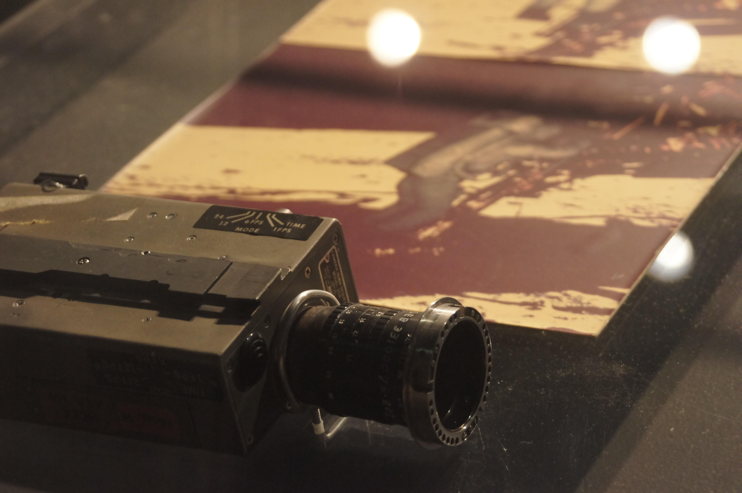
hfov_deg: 20.0
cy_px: 246
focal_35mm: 102
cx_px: 371
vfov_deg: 13.4
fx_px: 2101
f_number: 5.6
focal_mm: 68
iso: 6400
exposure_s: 1/80
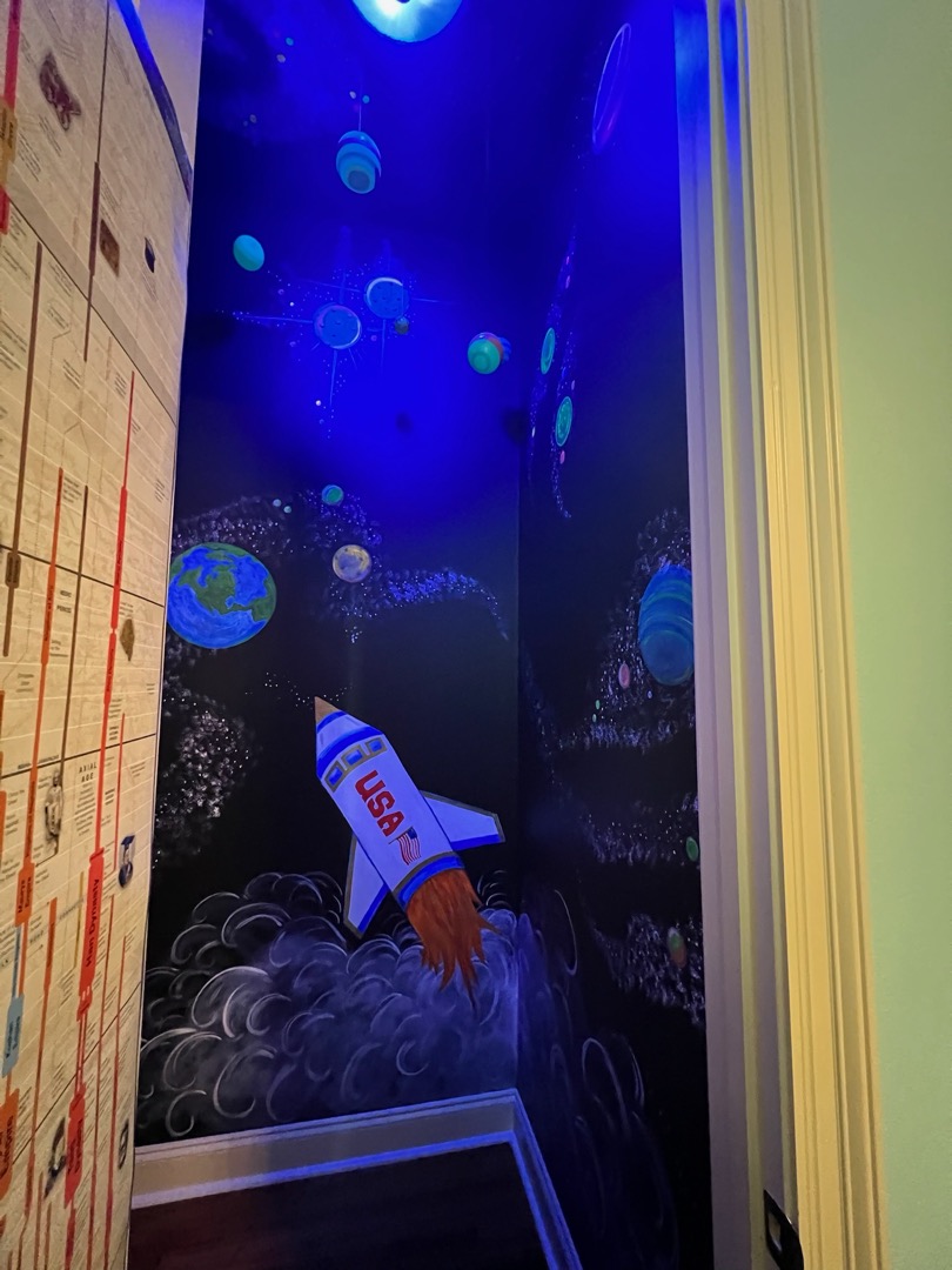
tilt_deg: +6.5
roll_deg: -0.7
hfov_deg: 89.9
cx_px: 476
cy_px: 635
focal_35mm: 13
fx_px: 477
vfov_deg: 106.2
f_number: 1.8
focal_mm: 1.57
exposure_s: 1/30
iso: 1250
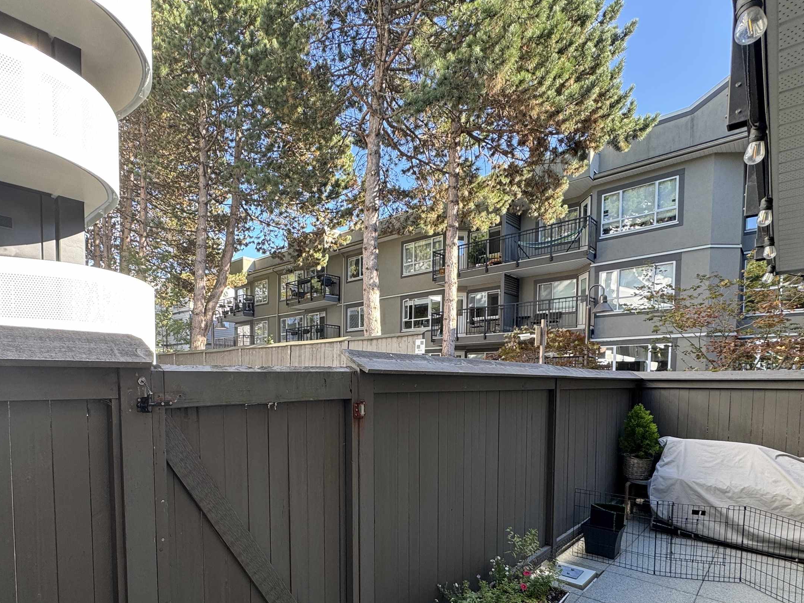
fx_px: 465
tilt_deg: -1.8
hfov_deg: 81.1
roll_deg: +0.3
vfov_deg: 64.2
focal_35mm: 20
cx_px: 337
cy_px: 403
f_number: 2.2
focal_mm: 2.22
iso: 50
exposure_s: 1/99
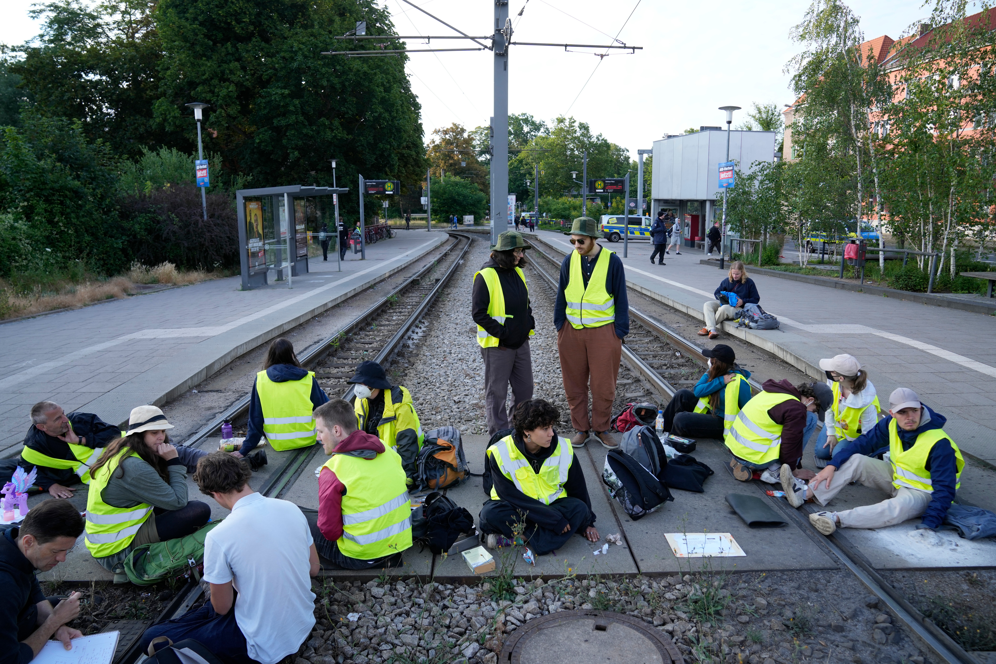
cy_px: 332
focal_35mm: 24
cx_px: 498
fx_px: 664
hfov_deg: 73.7
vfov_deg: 53.1
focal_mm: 24
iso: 400
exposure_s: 1/400
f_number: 4.5
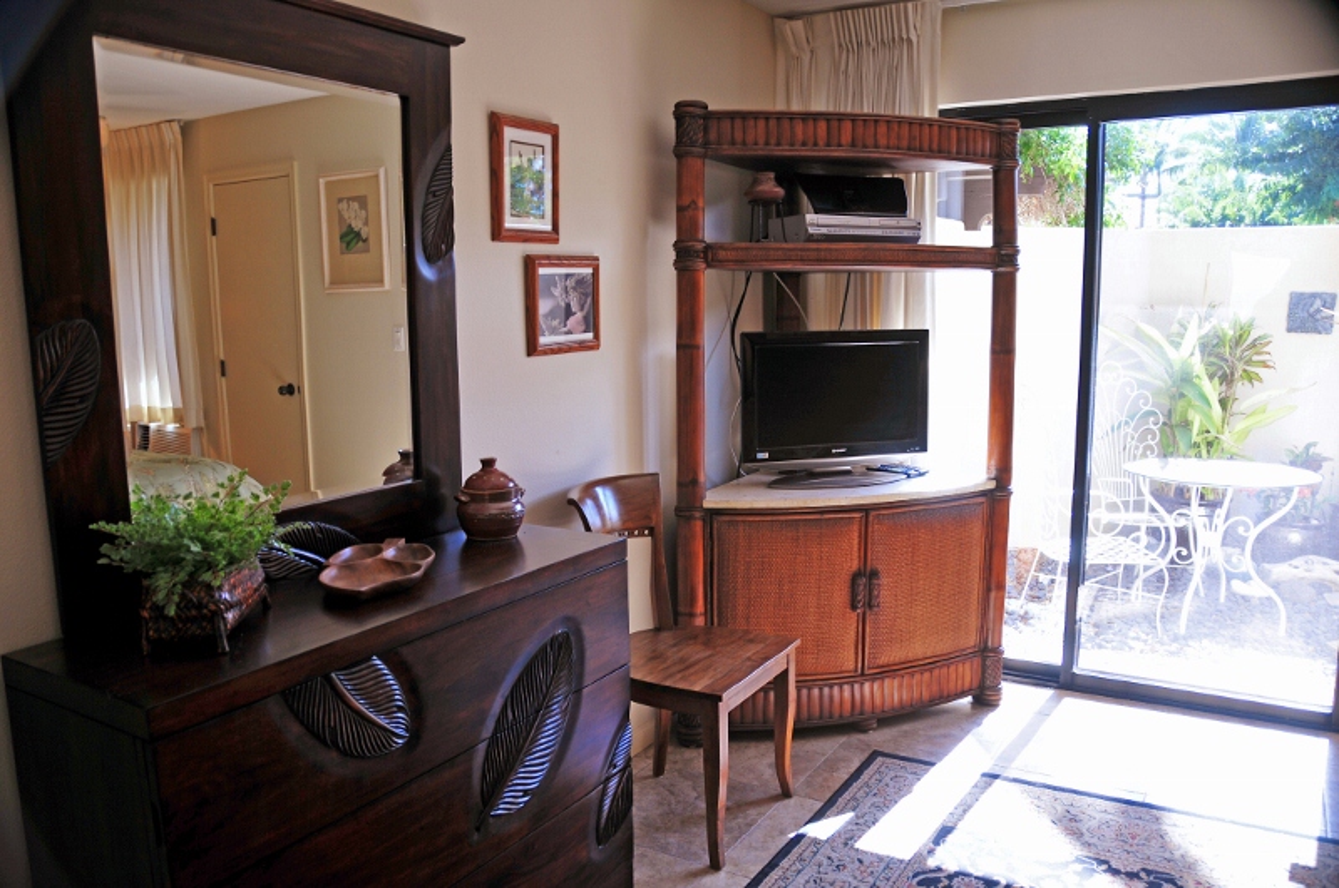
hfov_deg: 67.5
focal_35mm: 27
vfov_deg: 47.8
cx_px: 670
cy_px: 444
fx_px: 1003
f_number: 3.5
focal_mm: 18
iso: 200
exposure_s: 1/25
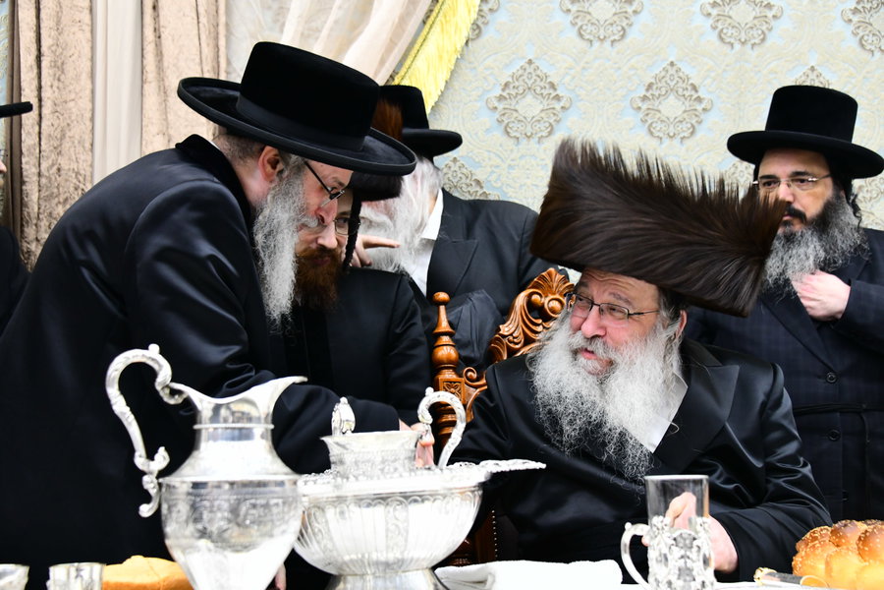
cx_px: 442
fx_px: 1522
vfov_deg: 21.9
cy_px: 295
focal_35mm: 62
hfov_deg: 32.4
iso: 2500
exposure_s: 1/125
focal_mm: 62
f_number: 5.6
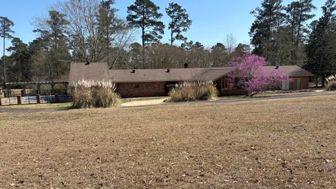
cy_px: 103
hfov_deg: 66.0
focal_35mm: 29
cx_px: 167
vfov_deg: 40.2
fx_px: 258
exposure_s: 1/2538
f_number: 1.6
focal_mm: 5.96
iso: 50
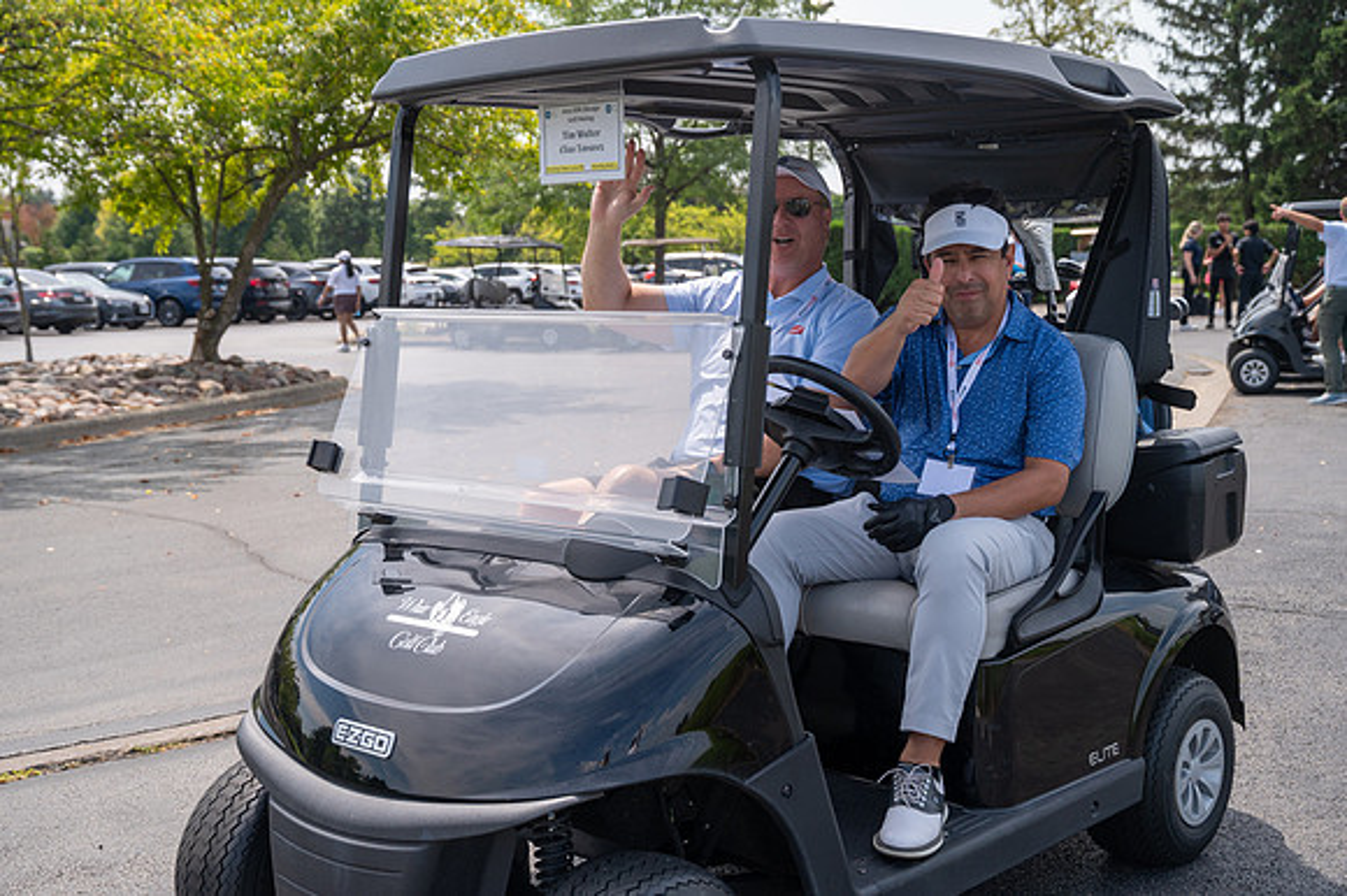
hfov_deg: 44.5
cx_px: 674
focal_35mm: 44
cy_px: 448
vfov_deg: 30.5
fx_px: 1645
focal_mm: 44
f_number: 5
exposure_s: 1/1250
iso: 250
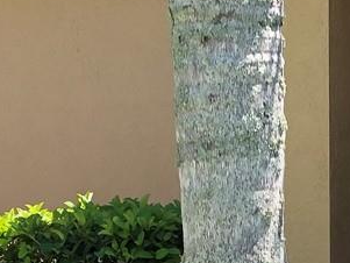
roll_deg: +0.5
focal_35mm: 149
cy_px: 439
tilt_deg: -10.7
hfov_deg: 13.1
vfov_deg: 9.6
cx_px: 309
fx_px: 1507
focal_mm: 3.99
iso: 20
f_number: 1.8
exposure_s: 1/444
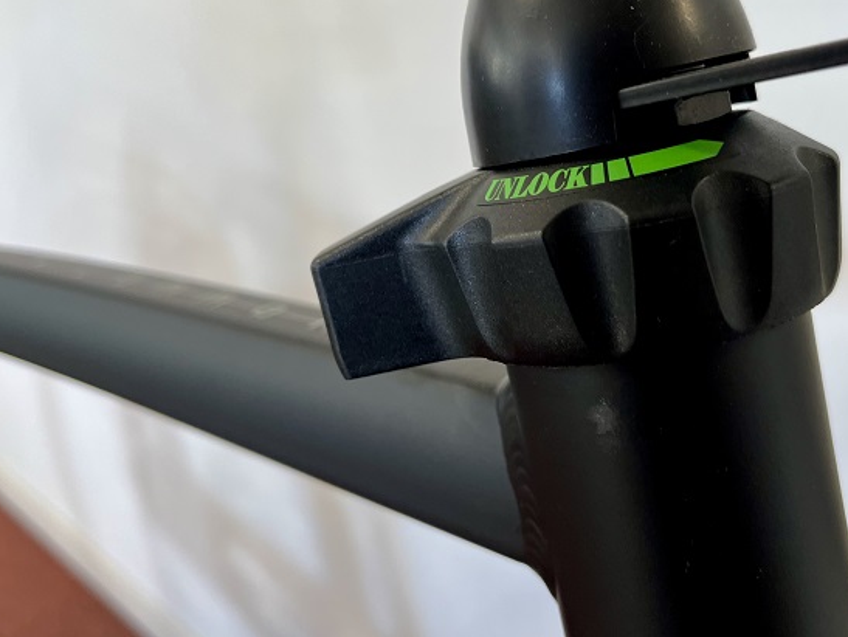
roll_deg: -0.2
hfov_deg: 48.7
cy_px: 236
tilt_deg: -19.5
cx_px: 496
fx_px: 932
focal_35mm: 38
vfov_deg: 37.5
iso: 64
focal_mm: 5.1
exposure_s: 1/100
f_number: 1.6
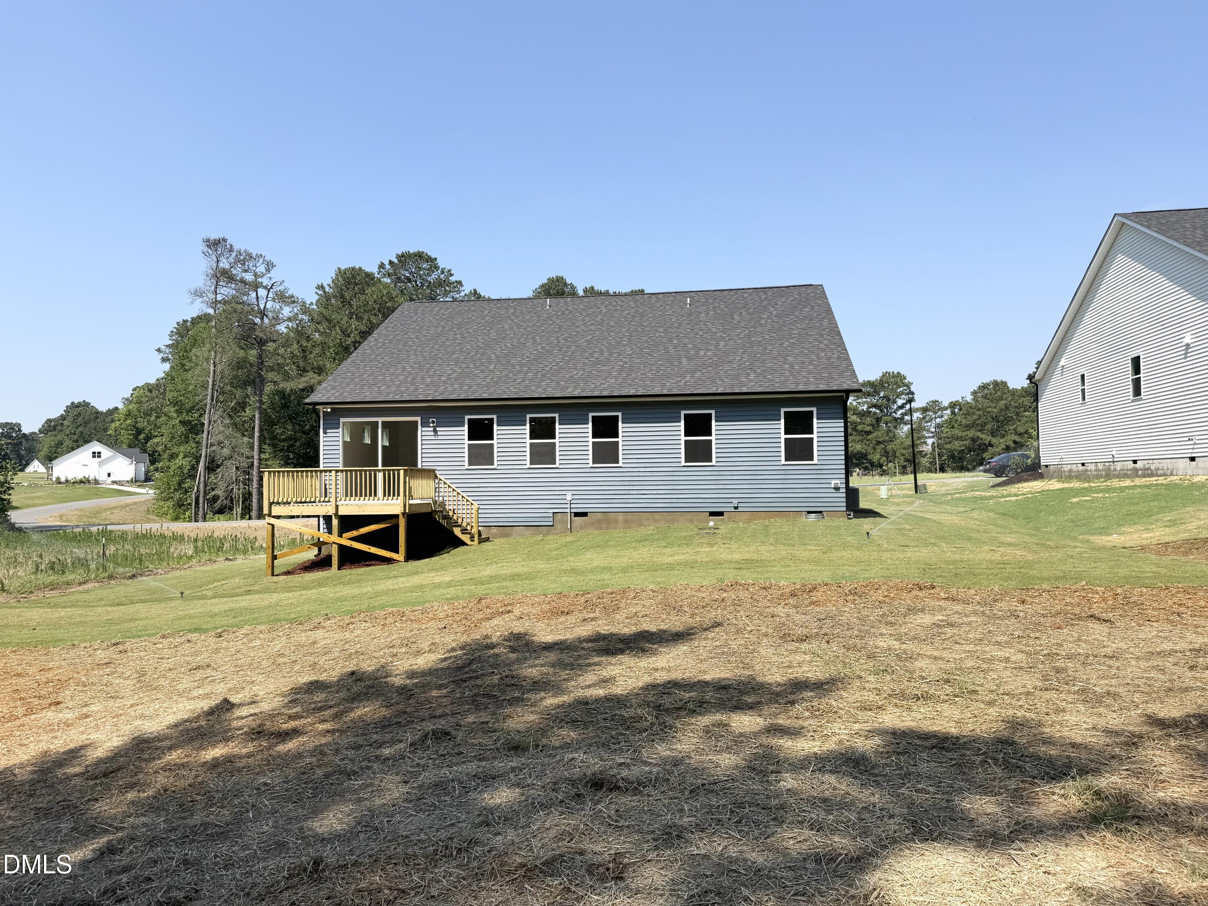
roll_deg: +0.1
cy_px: 453
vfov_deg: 56.8
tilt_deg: +1.3
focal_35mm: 24
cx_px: 604
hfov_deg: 71.6
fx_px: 838
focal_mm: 6.76
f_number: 1.78
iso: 80
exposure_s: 1/4608
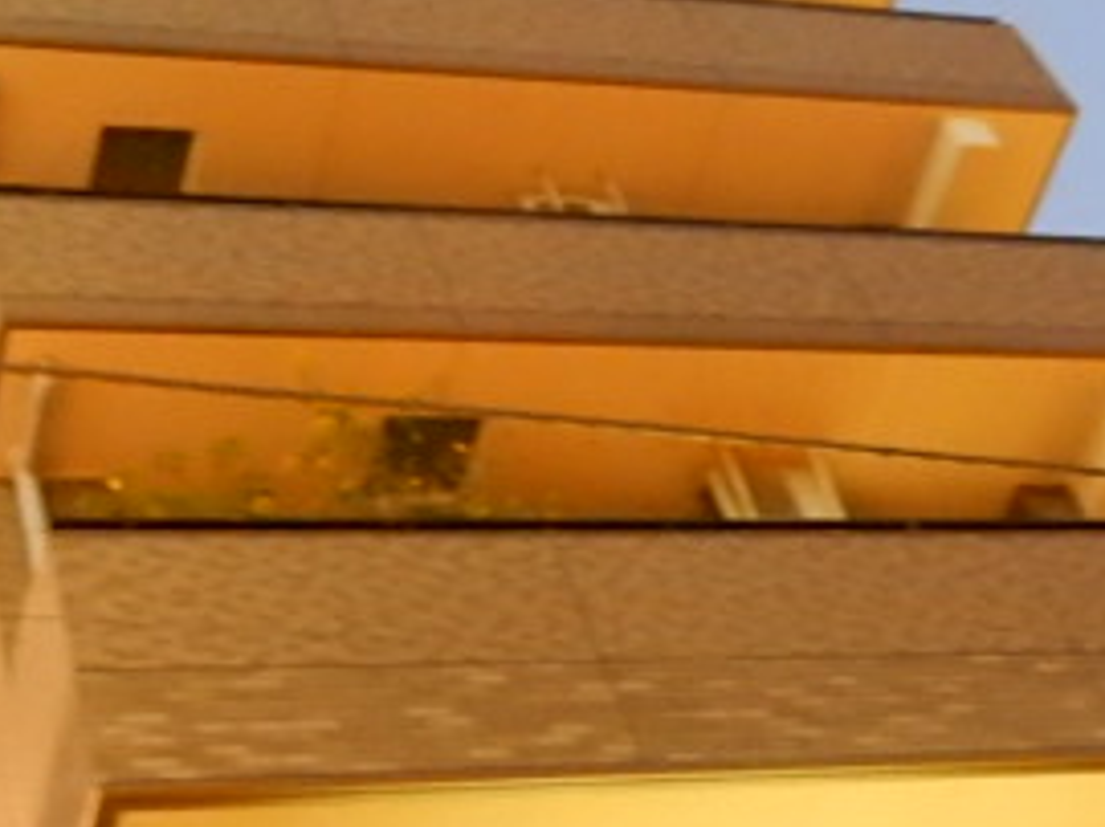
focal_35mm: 85
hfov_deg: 23.0
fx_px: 2712
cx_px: 497
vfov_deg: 17.1
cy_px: 94
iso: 1600
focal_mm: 6.4
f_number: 4
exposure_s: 1
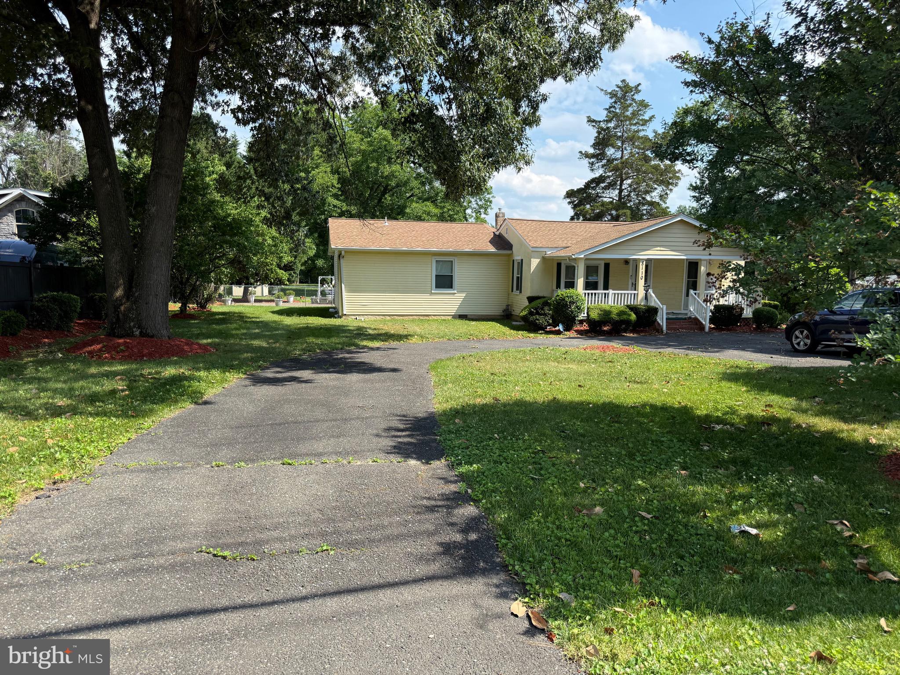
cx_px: 450
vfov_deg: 56.8
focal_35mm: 24
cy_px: 338
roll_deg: -0.7
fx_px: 624
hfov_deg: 71.6
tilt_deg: -6.4
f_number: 1.78
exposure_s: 1/2703
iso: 100
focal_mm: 6.76
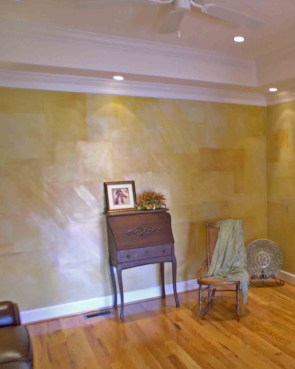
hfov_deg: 26.2
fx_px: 611
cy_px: 208
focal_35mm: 56
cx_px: 266
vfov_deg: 33.5
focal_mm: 8
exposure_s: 1/7.4
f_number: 2.8
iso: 100
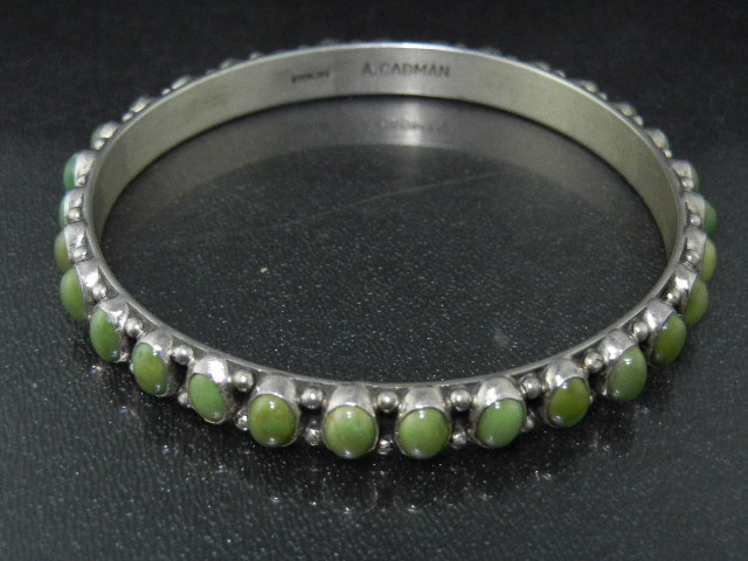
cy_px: 280
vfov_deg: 24.8
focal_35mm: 59
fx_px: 1275
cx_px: 374
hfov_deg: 32.7
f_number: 8
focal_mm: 10.6
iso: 800
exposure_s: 1/30
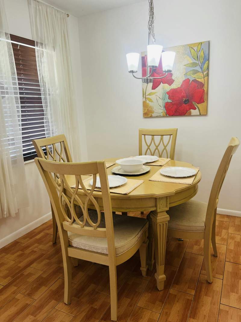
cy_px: 161
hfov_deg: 53.1
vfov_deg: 67.3
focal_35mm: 26
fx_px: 241
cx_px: 120
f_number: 1.5
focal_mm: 5.7
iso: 80
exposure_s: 1/60
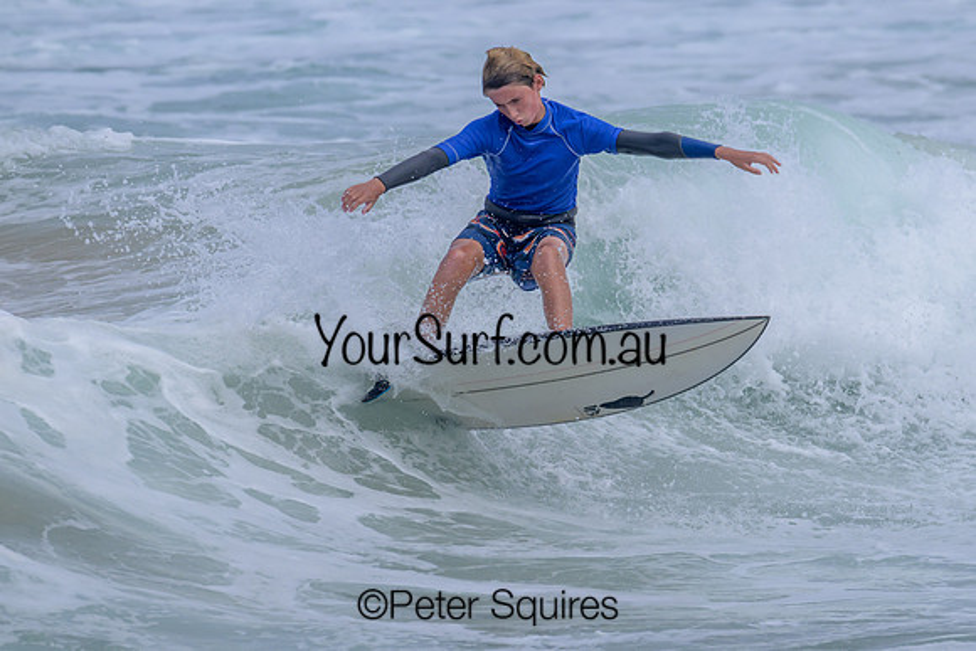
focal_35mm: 756
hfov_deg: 2.7
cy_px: 324
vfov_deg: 1.8
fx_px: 20511
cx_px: 659
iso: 560
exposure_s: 1/2000
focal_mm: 560
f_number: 11
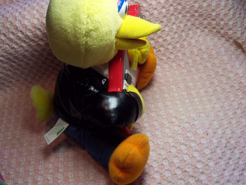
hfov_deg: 50.1
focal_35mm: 37
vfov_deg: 38.7
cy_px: 92
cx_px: 123
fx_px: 263
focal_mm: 5.6
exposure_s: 1/60
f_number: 2.8
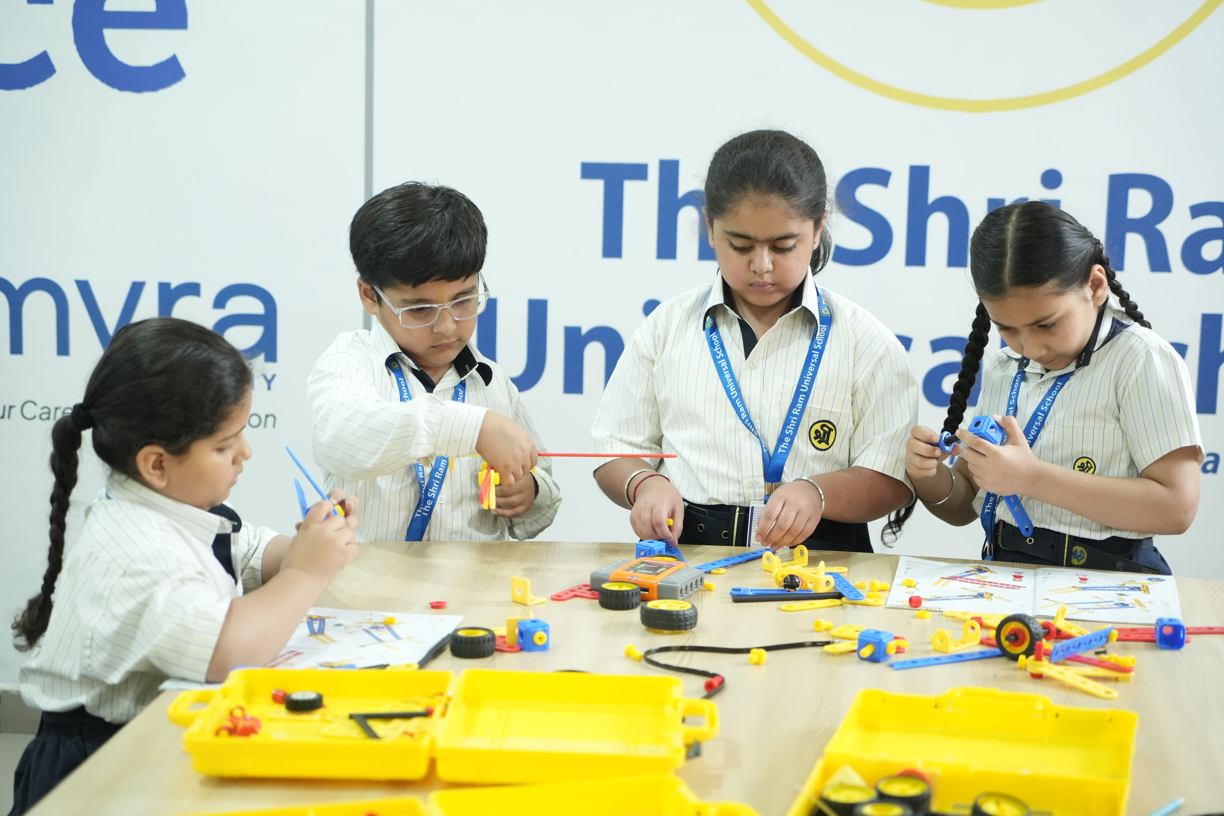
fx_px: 2244
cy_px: 408
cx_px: 612
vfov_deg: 20.6
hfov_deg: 30.5
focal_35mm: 66
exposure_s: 1/100
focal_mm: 66
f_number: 4
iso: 4000
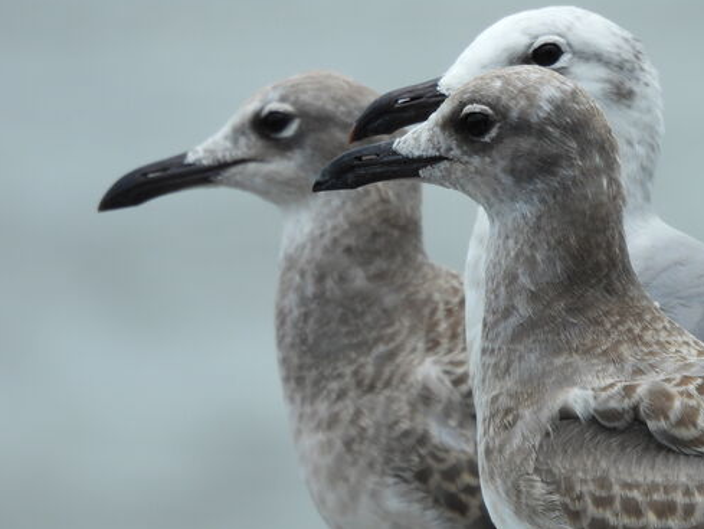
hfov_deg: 1.4
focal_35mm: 1439
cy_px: 271
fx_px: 29273
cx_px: 435
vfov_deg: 1.0
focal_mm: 196
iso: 125
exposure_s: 1/500
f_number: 5.6
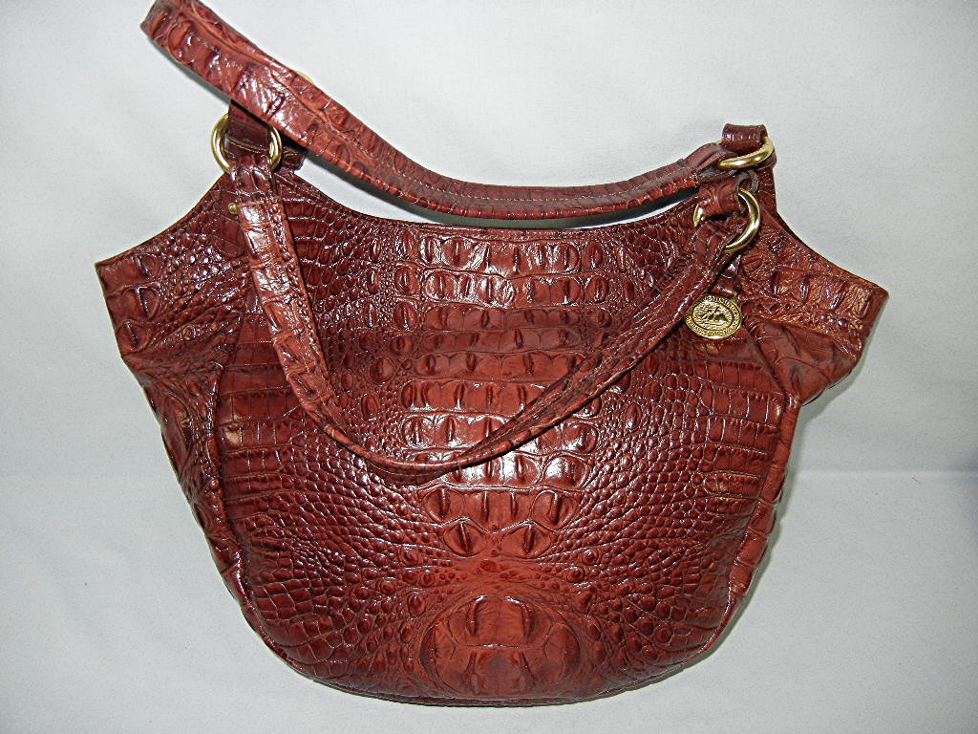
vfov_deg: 46.8
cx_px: 489
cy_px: 367
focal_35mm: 30
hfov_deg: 60.0
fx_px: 848
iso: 200
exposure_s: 1/30
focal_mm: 5.4
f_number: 7
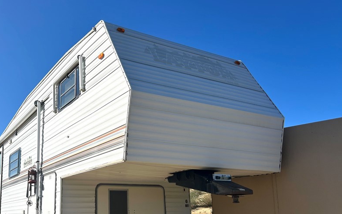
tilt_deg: +13.8
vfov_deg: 35.1
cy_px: 139
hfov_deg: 53.2
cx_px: 122
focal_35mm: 36
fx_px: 336
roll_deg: +1.4
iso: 50
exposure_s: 1/6211
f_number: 1.5
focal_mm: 5.7
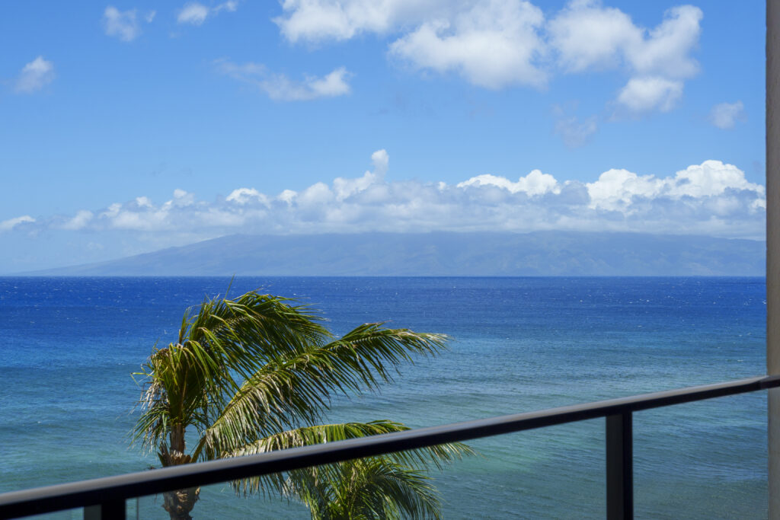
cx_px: 390
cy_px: 260
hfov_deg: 41.1
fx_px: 1040
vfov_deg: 28.1
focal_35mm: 48
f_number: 8
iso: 100
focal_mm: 32
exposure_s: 1/640
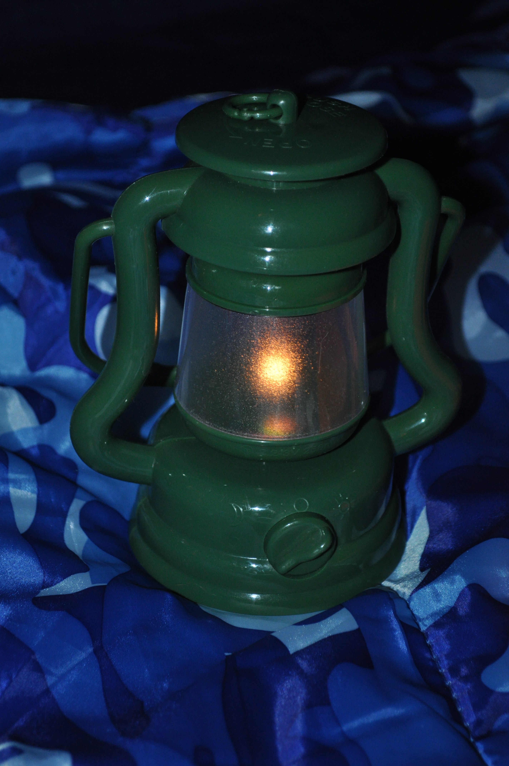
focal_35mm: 69
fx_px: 1467
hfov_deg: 19.7
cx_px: 254
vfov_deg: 29.3
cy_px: 383
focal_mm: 46
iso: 800
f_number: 5.3
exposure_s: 1/60
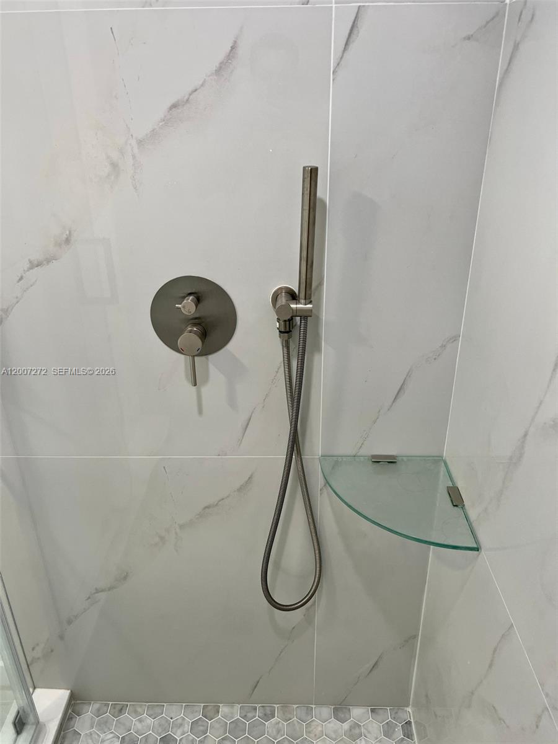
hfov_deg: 53.1
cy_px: 372
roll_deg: +0.8
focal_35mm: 26
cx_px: 279
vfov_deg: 67.3
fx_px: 559
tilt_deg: -25.5
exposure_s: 1/120
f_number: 1.5
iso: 125
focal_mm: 5.7
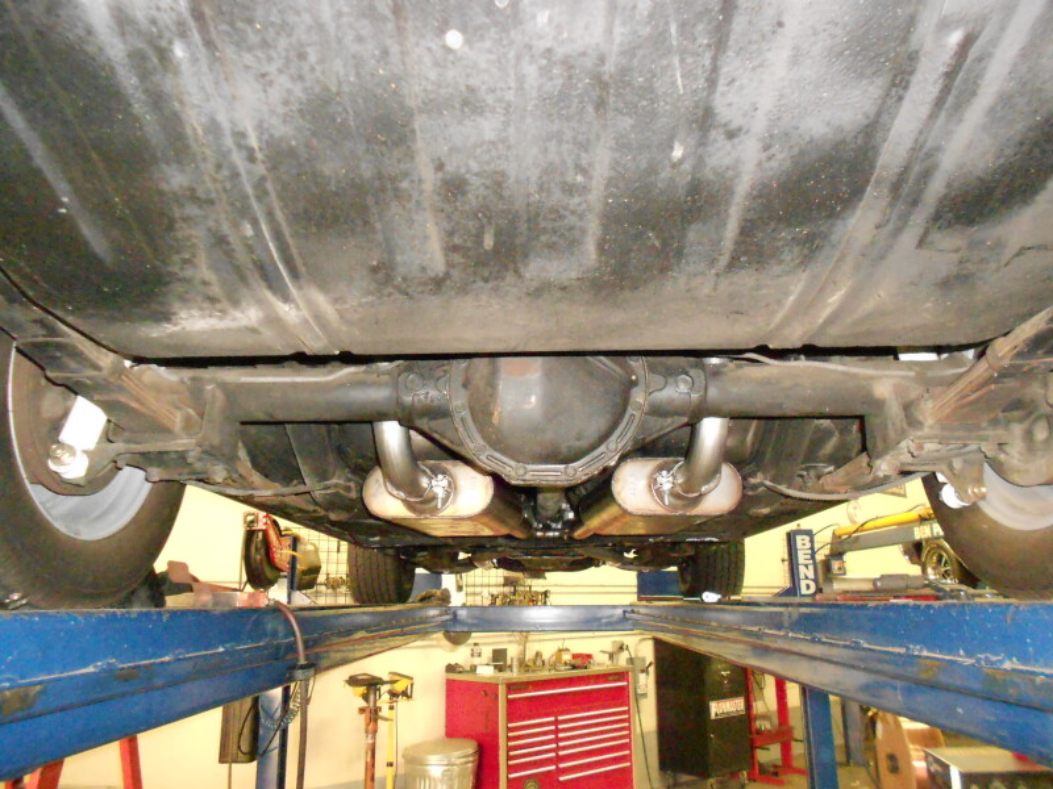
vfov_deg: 53.1
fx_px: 791
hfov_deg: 67.3
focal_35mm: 26
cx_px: 526
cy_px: 394
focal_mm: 4.6
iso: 1600
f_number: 3.2
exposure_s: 1/25
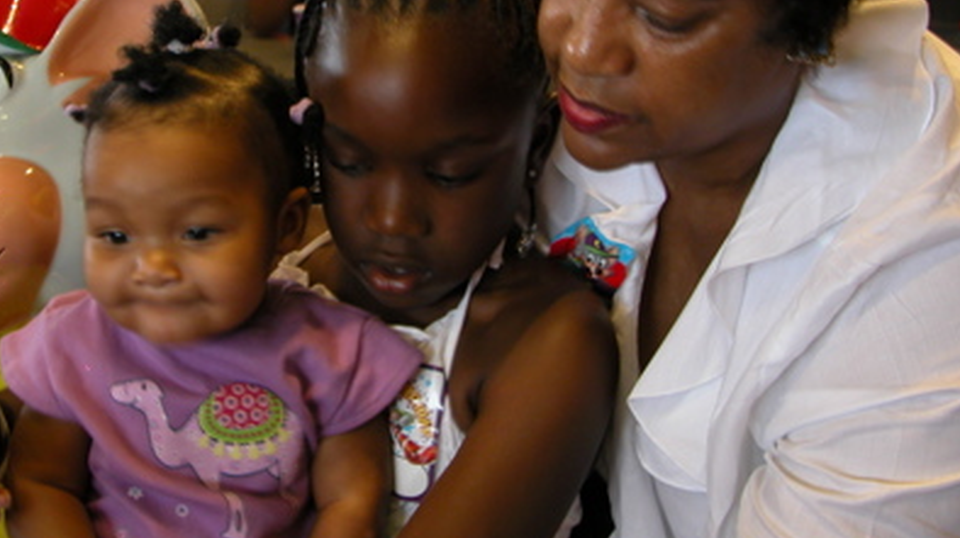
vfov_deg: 19.3
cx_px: 297
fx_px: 1577
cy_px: 146
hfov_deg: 33.5
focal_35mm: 62
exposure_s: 1/7.4
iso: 100
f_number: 2.8
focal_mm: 8.9
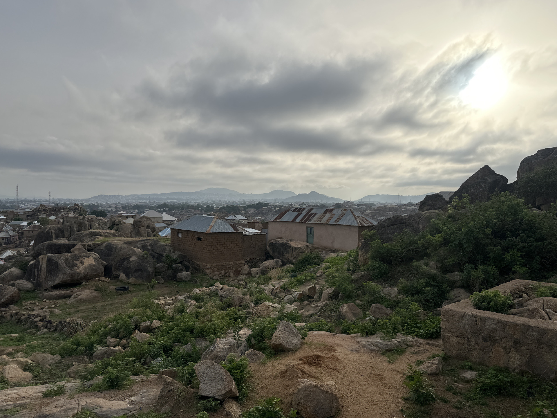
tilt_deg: -2.6
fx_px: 402
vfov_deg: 54.9
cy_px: 209
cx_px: 280
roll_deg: -0.8
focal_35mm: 25
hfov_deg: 69.4
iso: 80
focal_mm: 6.86
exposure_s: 1/8197
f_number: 1.78
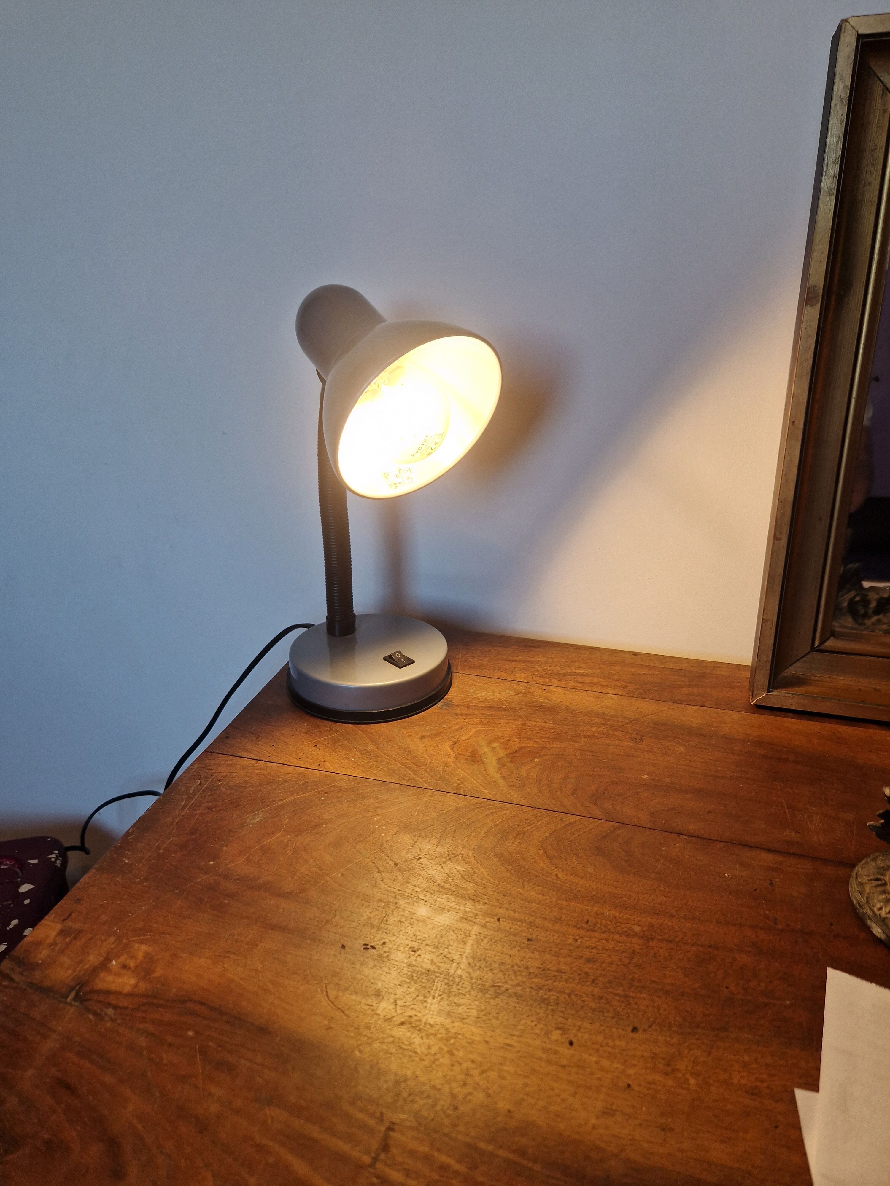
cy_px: 593
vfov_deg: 73.9
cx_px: 445
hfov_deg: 58.9
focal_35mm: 23
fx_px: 788
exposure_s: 1/180
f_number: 1.8
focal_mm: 5.4
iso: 100
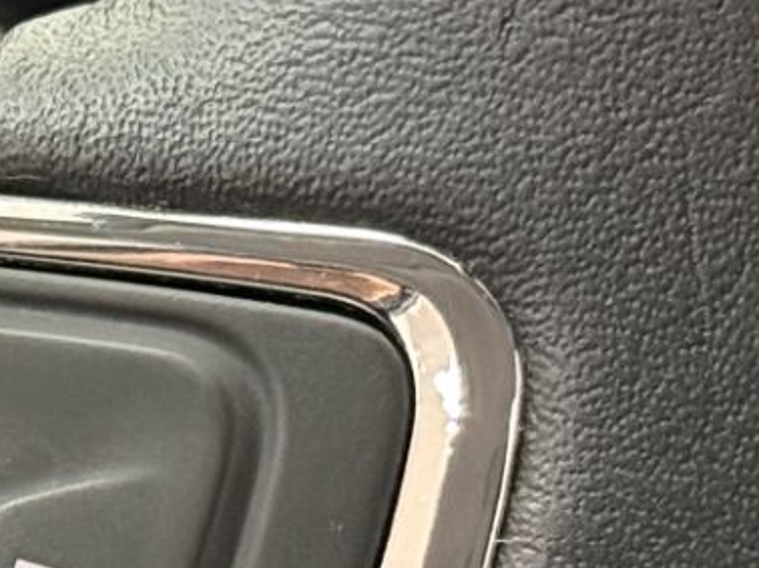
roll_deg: -0.7
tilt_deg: -19.7
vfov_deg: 6.1
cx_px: -428
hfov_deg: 7.9
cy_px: 622
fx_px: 5347
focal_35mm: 244
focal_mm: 6.76
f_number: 1.78
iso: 400
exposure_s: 1/30
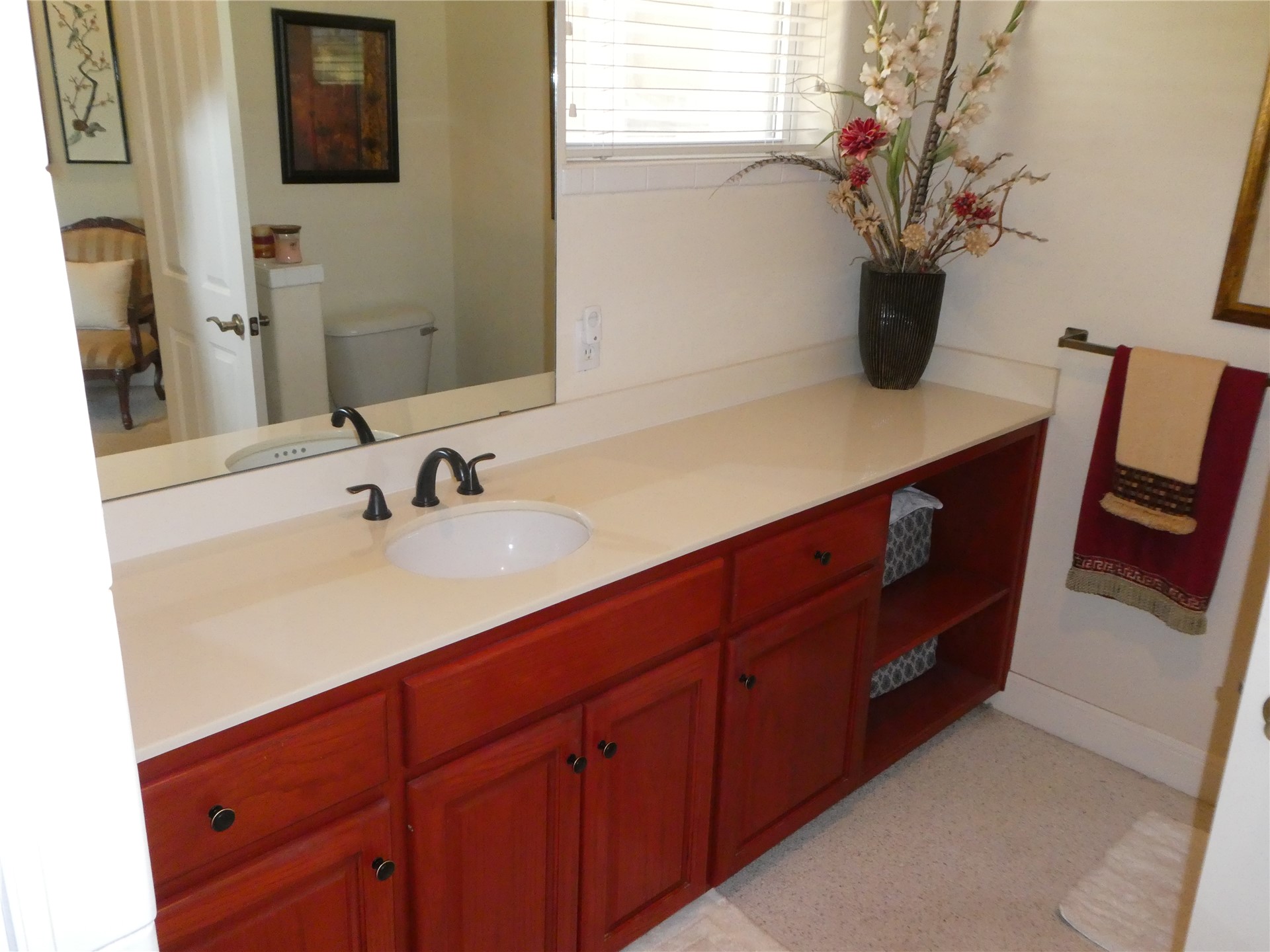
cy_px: 476
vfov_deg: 49.7
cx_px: 635
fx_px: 1027
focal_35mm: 28
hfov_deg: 63.4
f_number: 3.5
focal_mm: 5
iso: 800
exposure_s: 1/60
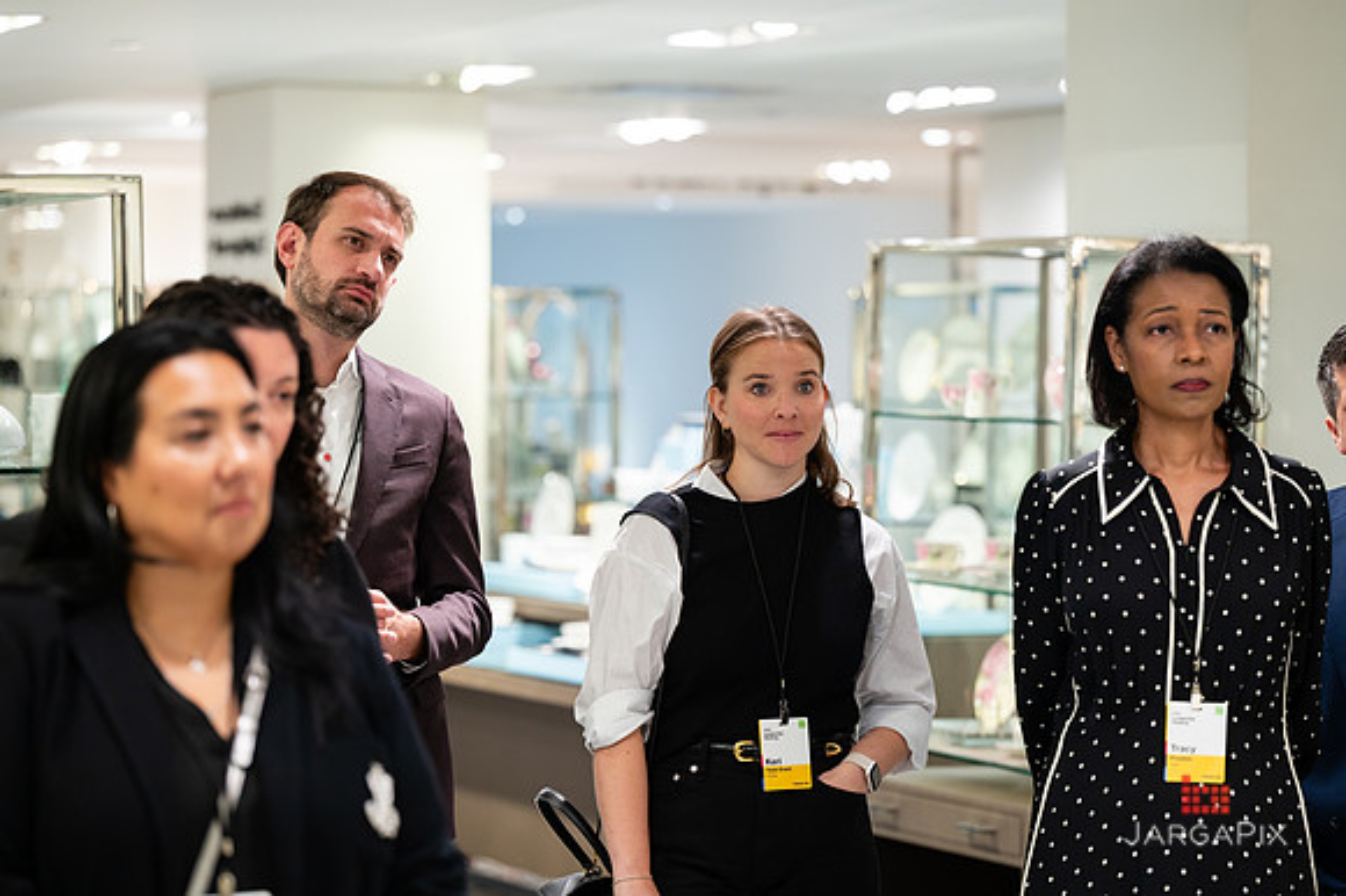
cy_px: 448
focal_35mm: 109
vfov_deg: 12.6
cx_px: 673
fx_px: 4073
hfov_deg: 18.8
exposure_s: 1/160
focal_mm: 105
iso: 640
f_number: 3.2
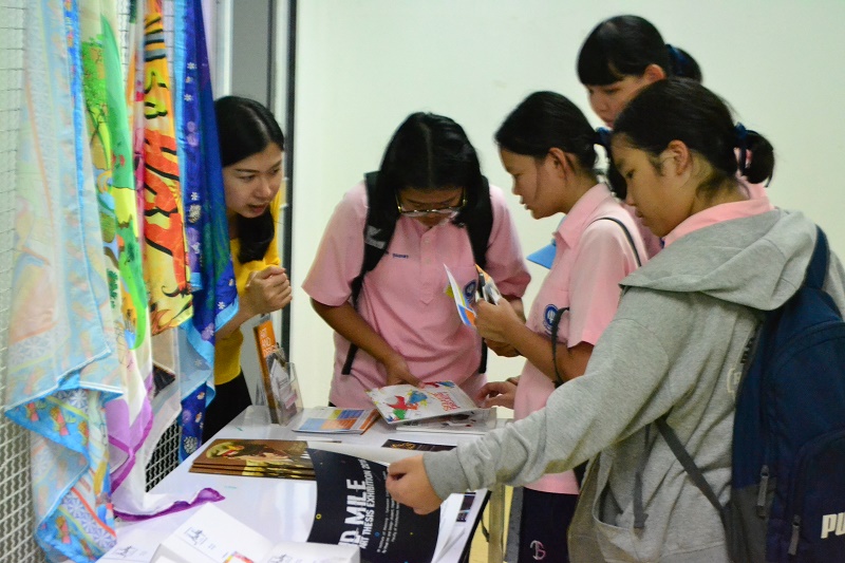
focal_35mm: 68
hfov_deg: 29.9
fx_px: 1584
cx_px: 422
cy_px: 282
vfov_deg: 20.2
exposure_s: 1/160
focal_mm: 45
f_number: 6.3
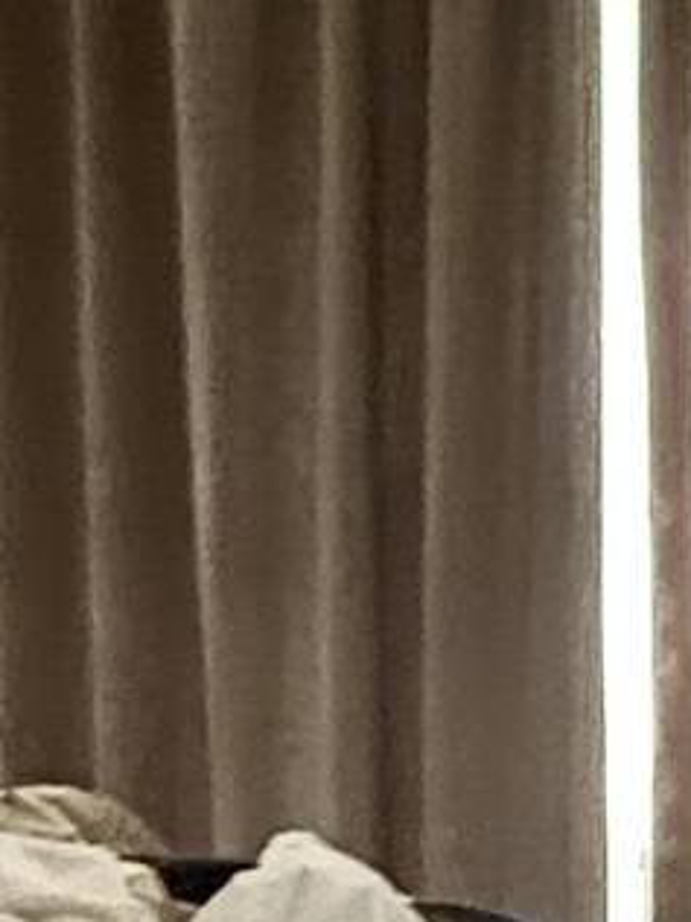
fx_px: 2715
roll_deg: -2.6
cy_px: 864
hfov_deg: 14.2
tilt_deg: -10.8
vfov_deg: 18.9
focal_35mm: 102
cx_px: 723
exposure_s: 1/40
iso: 1250
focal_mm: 2.22
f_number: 2.2
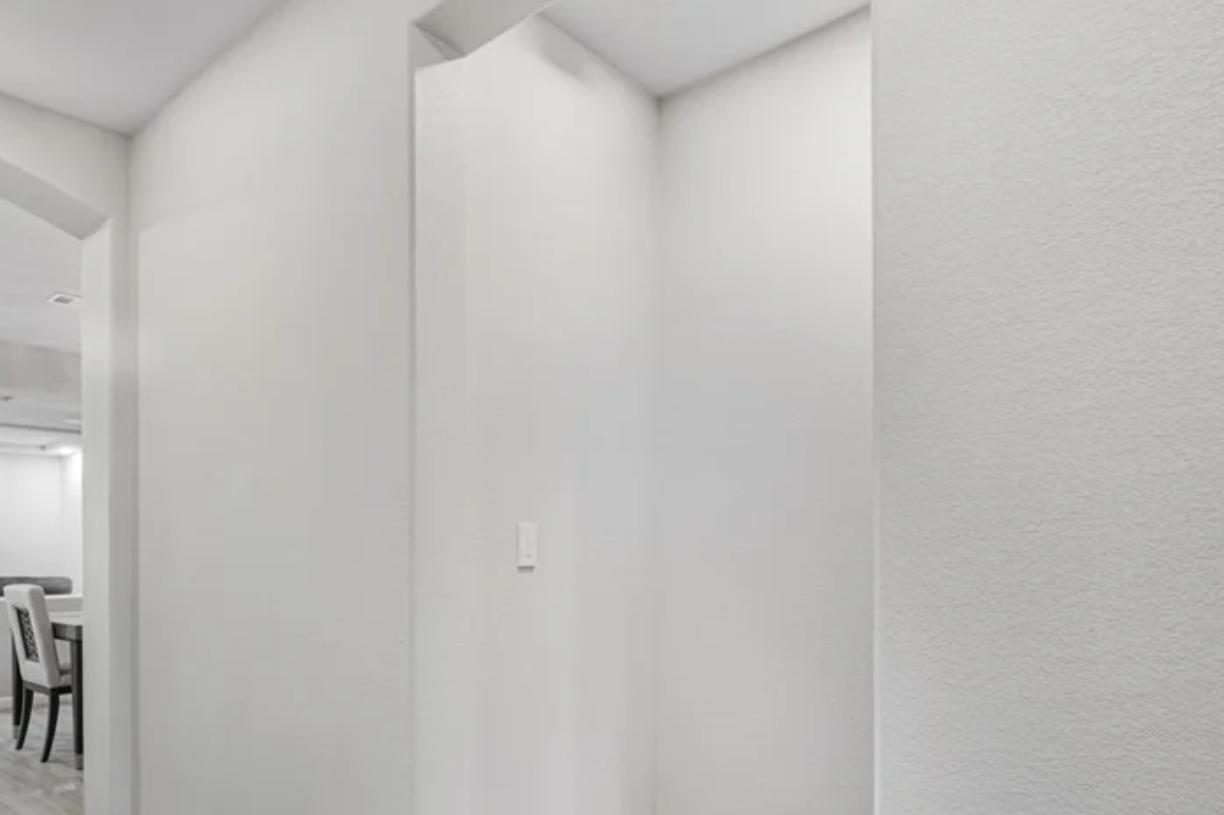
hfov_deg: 74.1
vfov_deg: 56.0
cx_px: 337
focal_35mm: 22
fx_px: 748
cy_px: 543
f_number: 8
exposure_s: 1/1.6
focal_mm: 10
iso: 400
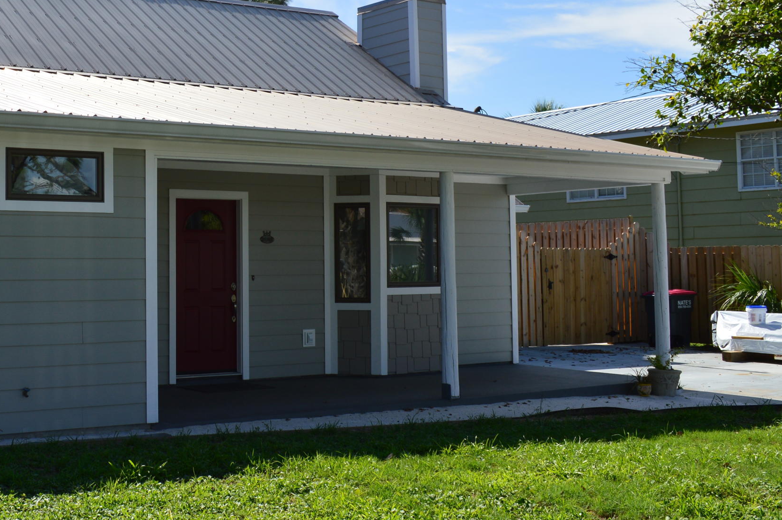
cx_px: 109
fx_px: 1063
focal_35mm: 49
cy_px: 182
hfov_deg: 38.2
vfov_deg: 27.3
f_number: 8
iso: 100
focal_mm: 18
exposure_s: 1/250
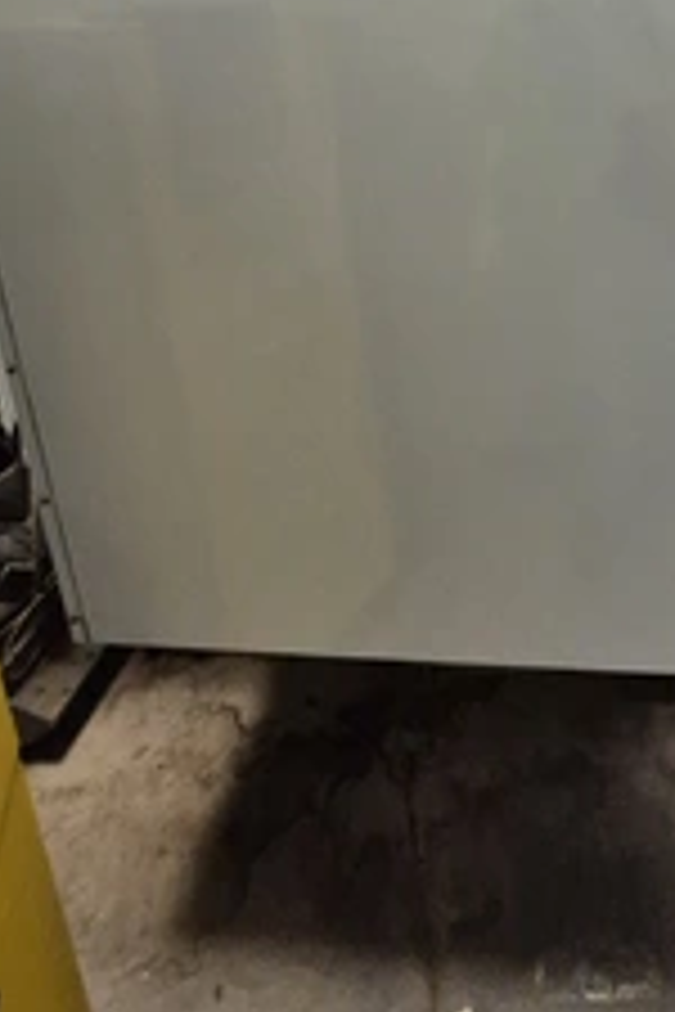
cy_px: 126
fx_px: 675
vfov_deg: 63.3
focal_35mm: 24
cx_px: 495
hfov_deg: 51.2
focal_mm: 1.74
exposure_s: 1/60
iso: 800
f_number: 2.2
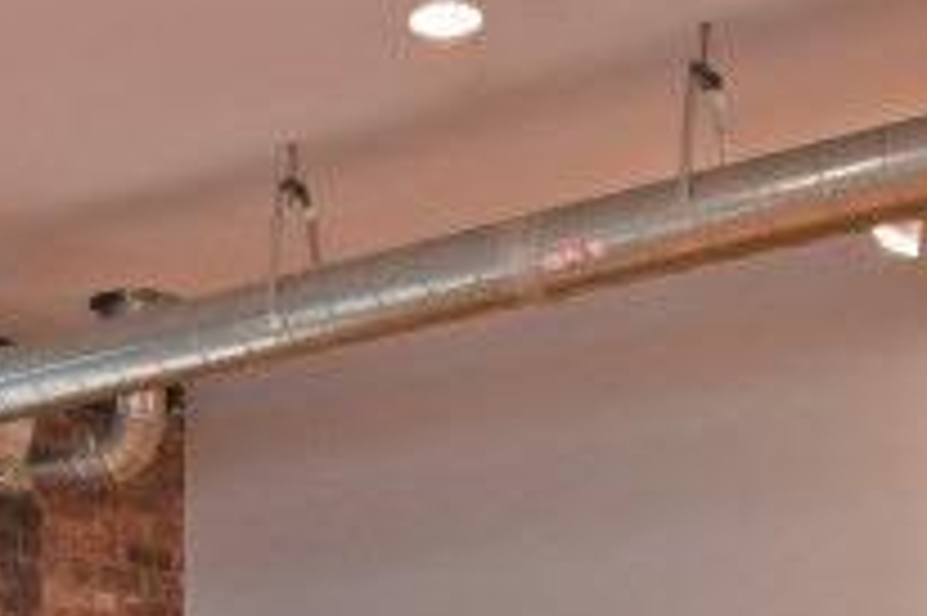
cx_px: -99
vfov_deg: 12.5
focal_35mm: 102
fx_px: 2624
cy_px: 1012
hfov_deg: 19.2
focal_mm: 14
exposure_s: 1/60
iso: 450
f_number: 4
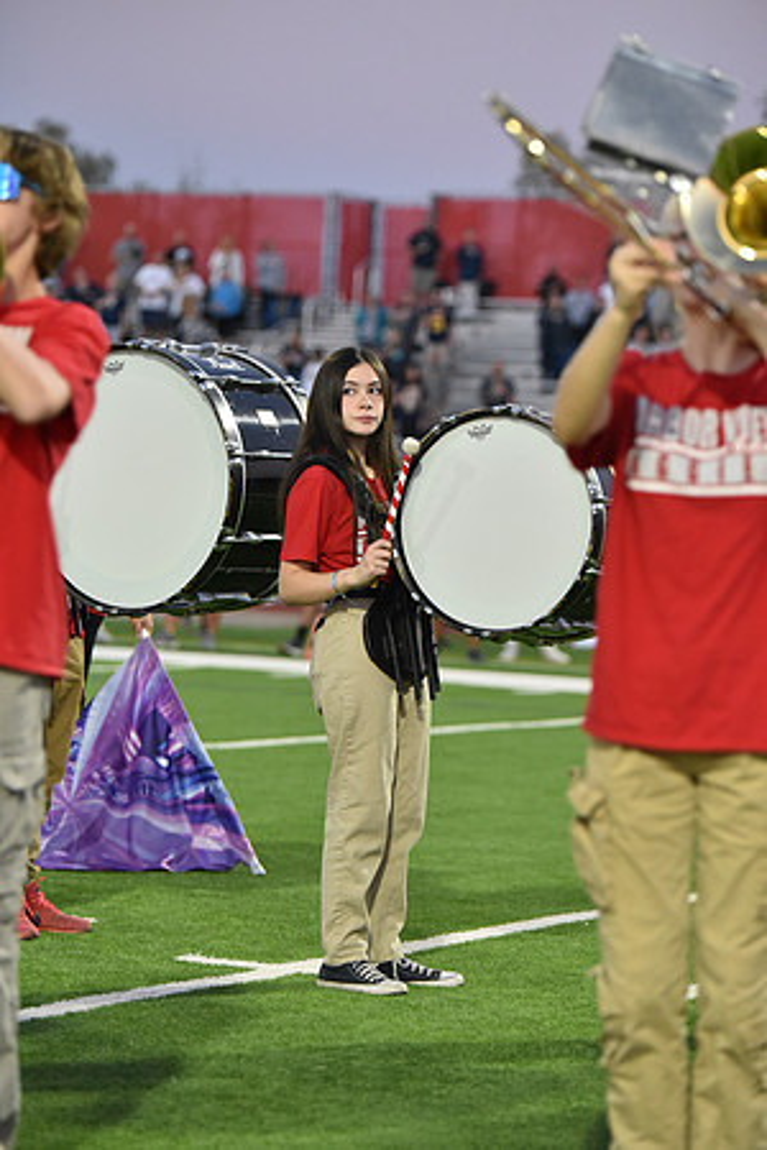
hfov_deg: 10.5
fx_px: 4154
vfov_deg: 15.8
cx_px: 384
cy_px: 575
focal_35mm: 130
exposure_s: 1/1000
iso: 4500
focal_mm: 130
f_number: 2.8
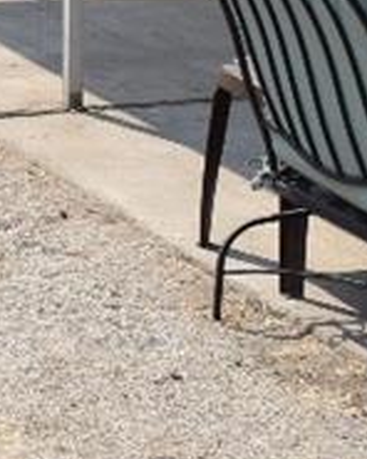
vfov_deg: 9.2
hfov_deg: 7.0
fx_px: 2797
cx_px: -575
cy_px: -208
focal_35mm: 206
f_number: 9
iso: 200
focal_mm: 18
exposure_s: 1/320
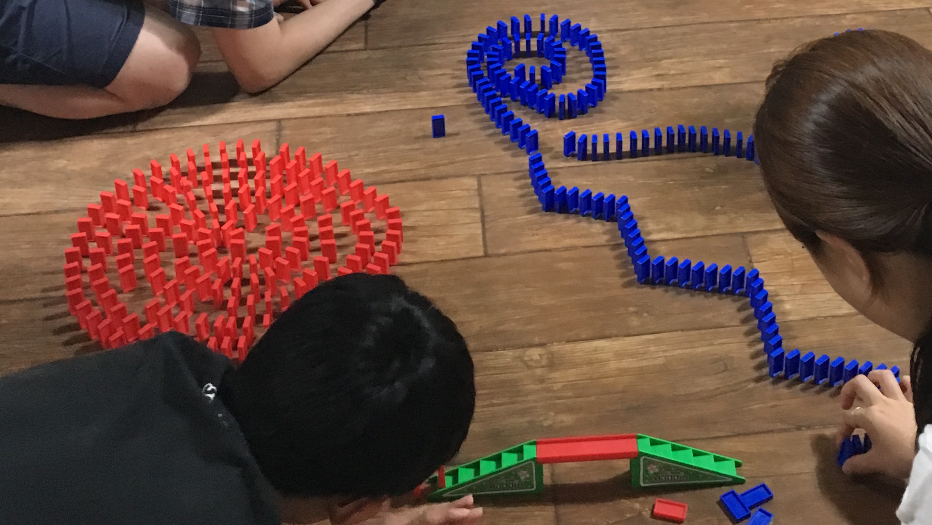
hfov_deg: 34.1
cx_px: 597
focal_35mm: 61
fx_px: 1508
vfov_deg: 18.7
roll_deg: -0.4
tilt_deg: -29.6
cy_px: -98
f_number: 2.2
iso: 200
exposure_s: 1/20
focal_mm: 4.15
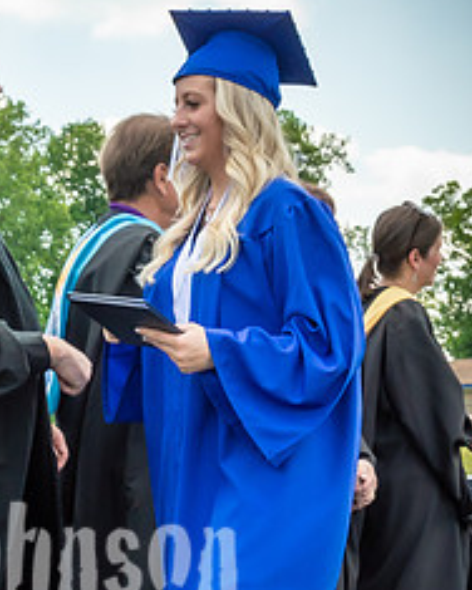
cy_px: 480
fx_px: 1991
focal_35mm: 114
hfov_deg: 13.4
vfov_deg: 16.7
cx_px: 46
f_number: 7.1
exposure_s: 1/320
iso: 200
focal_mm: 20
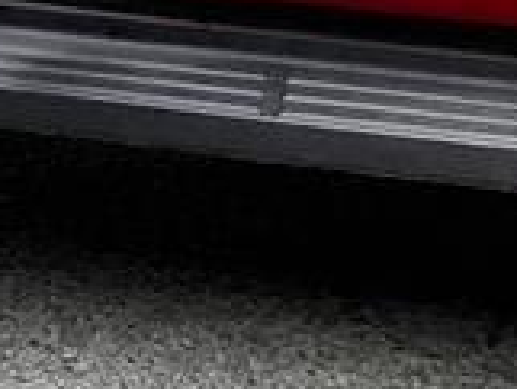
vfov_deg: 7.6
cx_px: -822
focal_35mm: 184
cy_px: -527
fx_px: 2750
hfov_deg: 9.3
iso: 25
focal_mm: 3
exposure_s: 1/540
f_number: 1.8
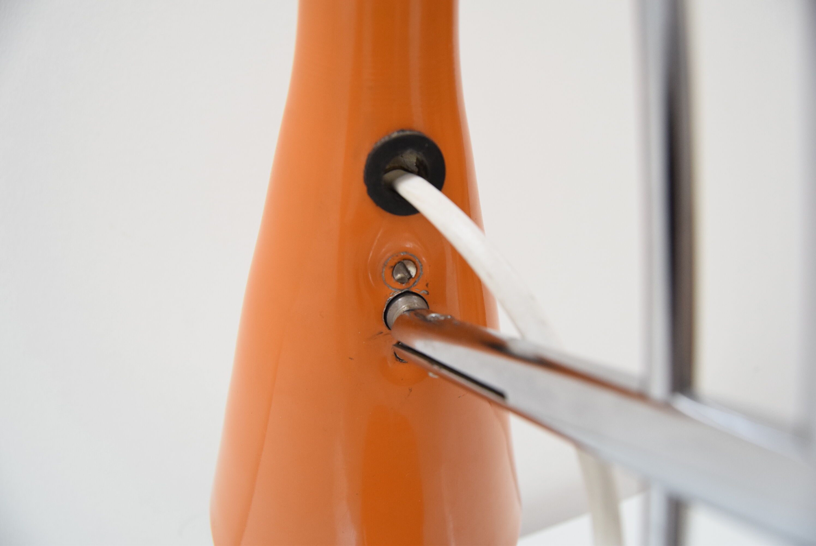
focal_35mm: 27
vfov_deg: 48.0
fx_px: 612
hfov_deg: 67.3
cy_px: 273
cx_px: 408
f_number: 5.6
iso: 1600
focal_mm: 18
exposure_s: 1/125
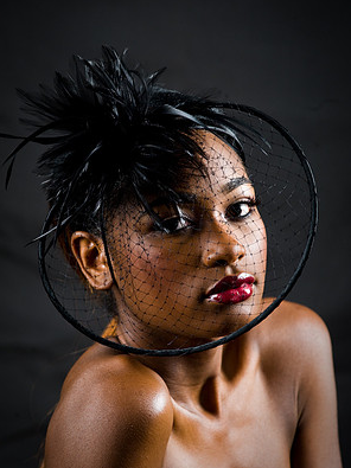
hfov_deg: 6.8
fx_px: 2962
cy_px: 241
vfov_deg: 9.0
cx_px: 175
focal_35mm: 219
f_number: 5.6
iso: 320
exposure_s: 1/125
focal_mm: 200
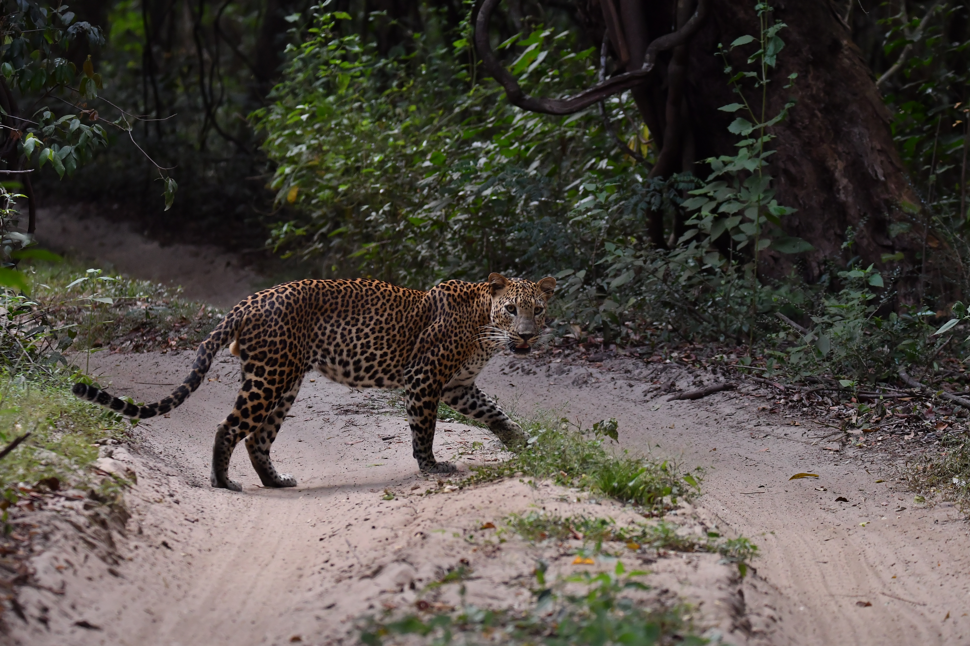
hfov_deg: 7.9
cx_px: 485
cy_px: 323
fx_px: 7059
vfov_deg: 5.2
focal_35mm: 262
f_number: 5.6
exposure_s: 1/500
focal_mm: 175
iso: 1100
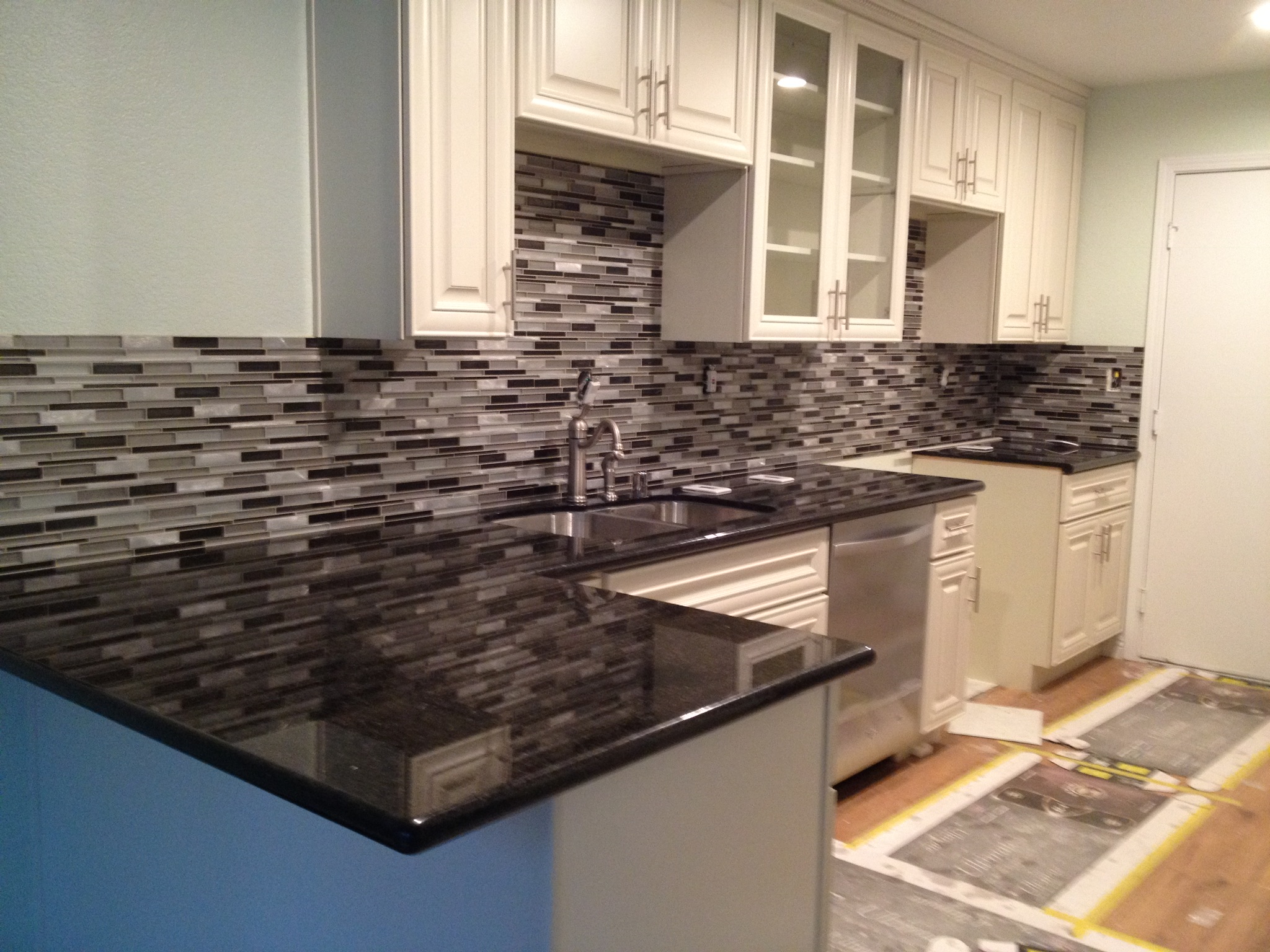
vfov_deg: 40.7
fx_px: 1284
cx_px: 635
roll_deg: -0.7
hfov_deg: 52.6
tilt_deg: -5.8
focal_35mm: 35
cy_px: 476
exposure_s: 1/20
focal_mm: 4.28
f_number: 2.4
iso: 200
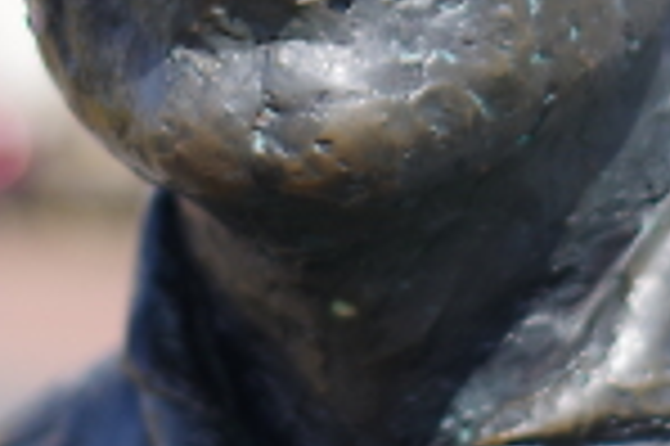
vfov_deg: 4.5
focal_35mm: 302
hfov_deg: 6.8
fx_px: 5614
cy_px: -423
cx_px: 220
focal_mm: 50
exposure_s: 1/4000
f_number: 1.8
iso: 200
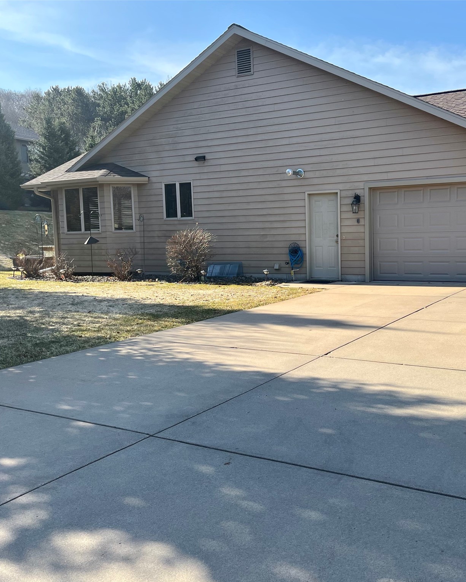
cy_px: 292
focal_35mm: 34
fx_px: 586
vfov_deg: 52.8
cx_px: 317
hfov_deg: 42.7
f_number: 1.6
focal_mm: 5.1
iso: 50
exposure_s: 1/1832
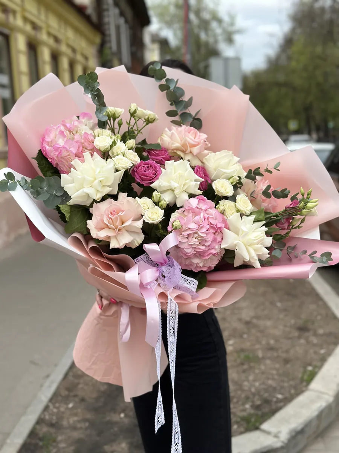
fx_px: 627
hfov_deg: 30.3
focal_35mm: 48
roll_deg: +3.9
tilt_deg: -11.3
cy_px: 226
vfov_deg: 39.7
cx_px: 170
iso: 80
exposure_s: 1/887
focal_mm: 6.86
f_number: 1.78
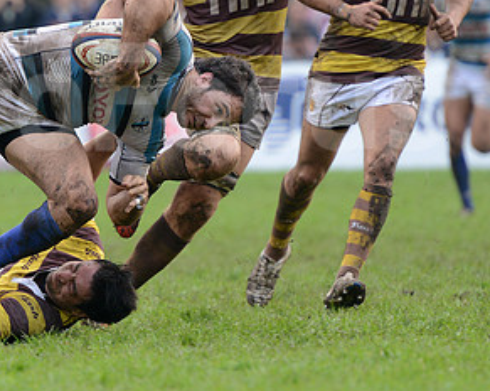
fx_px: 7328
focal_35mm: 506
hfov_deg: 3.8
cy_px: 94
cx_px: 22
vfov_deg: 3.1
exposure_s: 1/640
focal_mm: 270
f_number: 4
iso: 1000
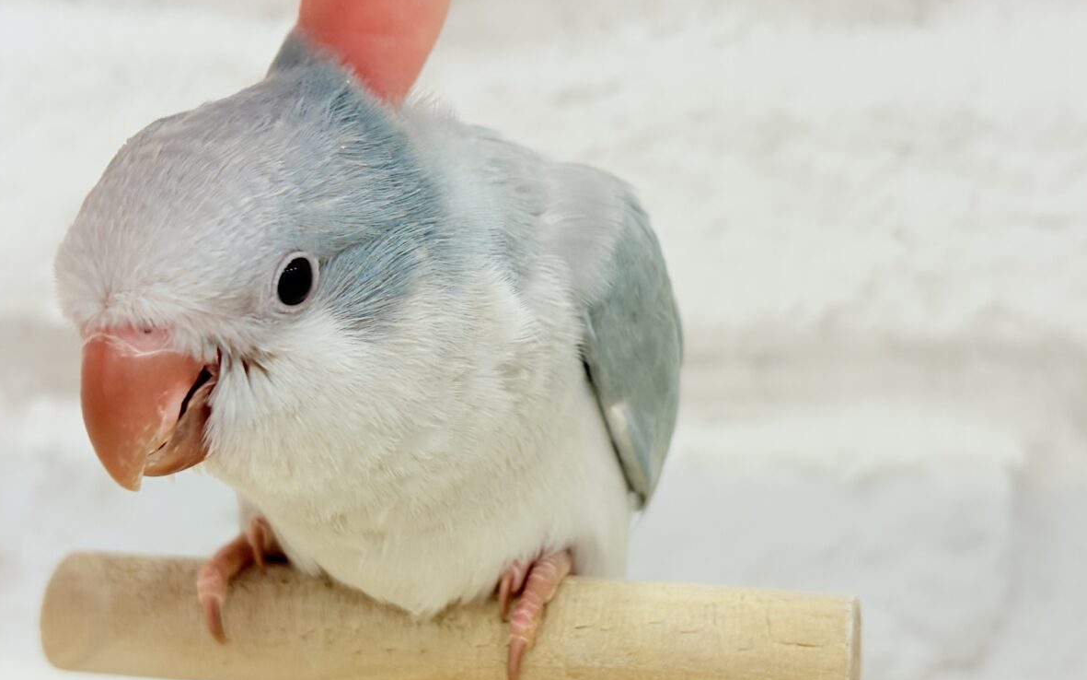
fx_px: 1659
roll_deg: -0.3
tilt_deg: -4.7
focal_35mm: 56
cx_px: 543
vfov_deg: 23.1
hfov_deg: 36.3
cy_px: 316
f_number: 1.6
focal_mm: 5.96
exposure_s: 1/100
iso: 80
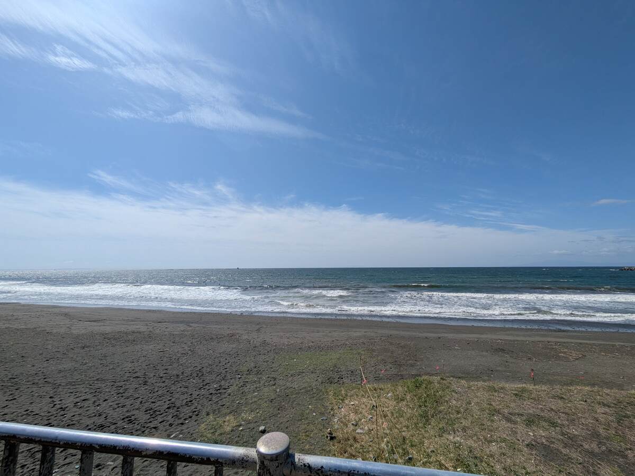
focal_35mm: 14
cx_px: 318
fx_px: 257
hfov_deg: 102.0
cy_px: 238
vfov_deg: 85.7
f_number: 2.2
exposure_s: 1/3846
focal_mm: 1.83
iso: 44
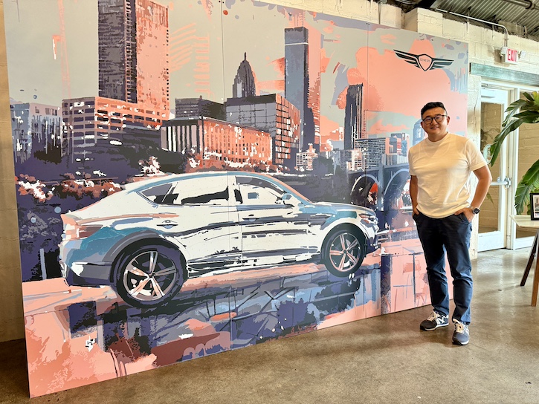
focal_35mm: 24
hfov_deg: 71.6
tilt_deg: -3.7
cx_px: 270
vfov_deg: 56.8
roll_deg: +1.1
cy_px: 202
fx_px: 374
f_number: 1.78
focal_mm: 6.76
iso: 200
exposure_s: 1/120
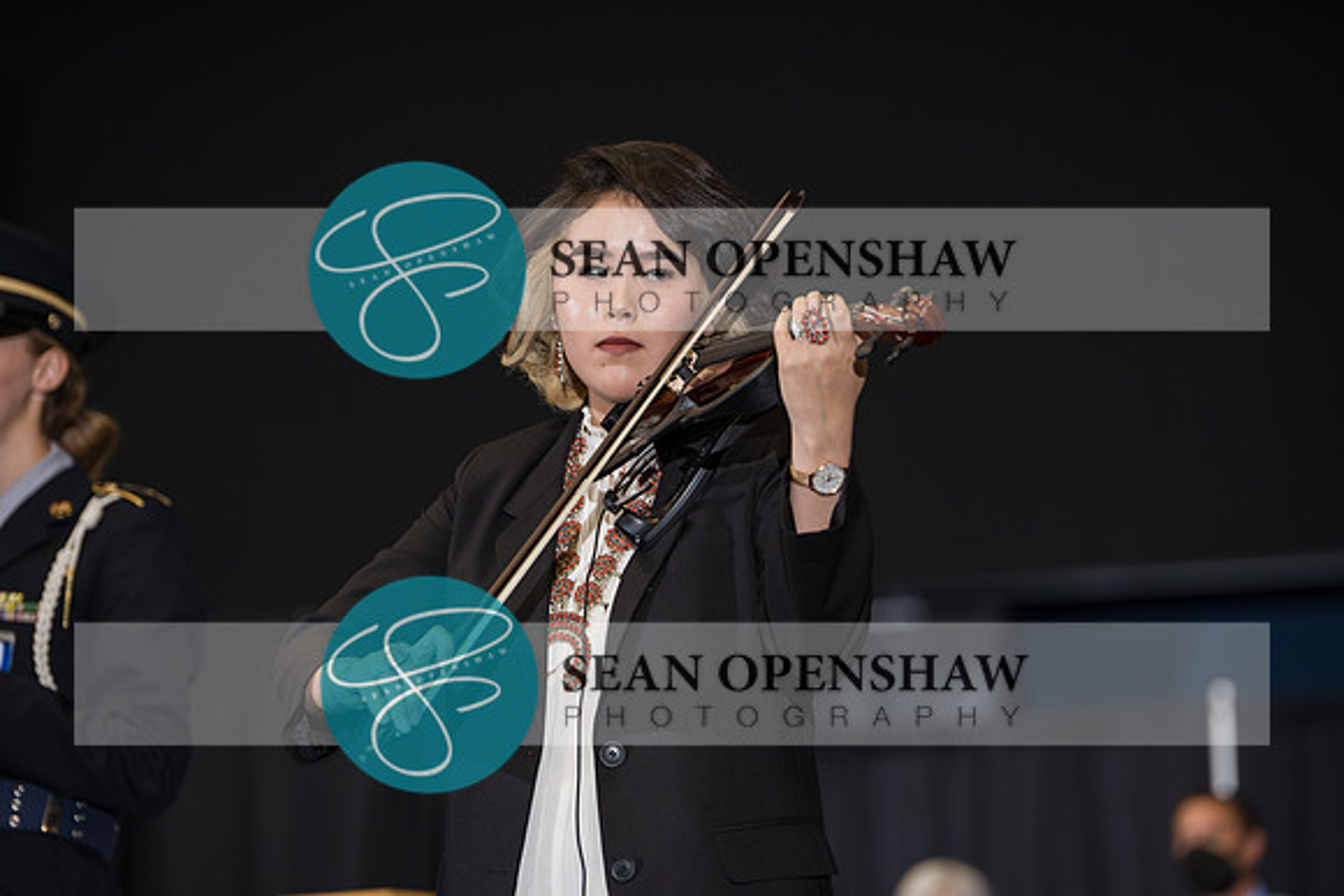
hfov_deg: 12.8
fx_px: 5974
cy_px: 448
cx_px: 672
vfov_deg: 8.6
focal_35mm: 160
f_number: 3.5
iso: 500
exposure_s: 1/160
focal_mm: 160
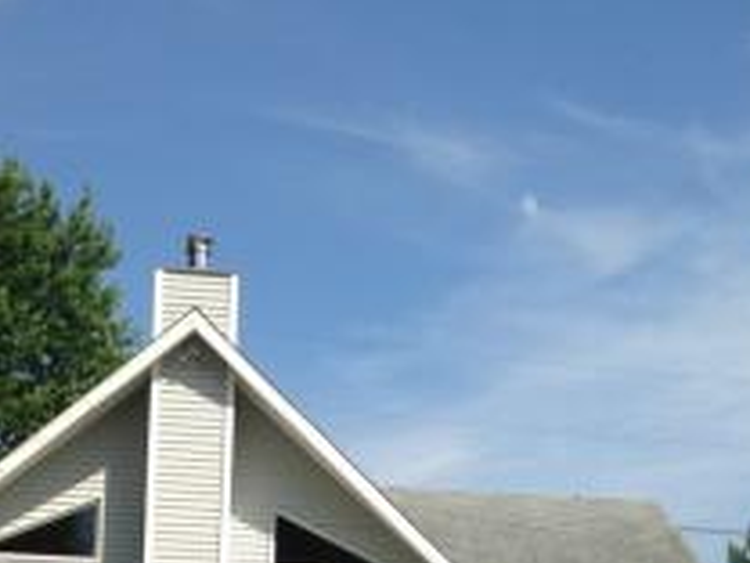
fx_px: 1993
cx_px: 458
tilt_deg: +4.0
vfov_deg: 15.5
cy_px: 655
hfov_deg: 21.3
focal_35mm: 92
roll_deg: -0.8
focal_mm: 4.12
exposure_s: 1/1938
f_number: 2.4
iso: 50
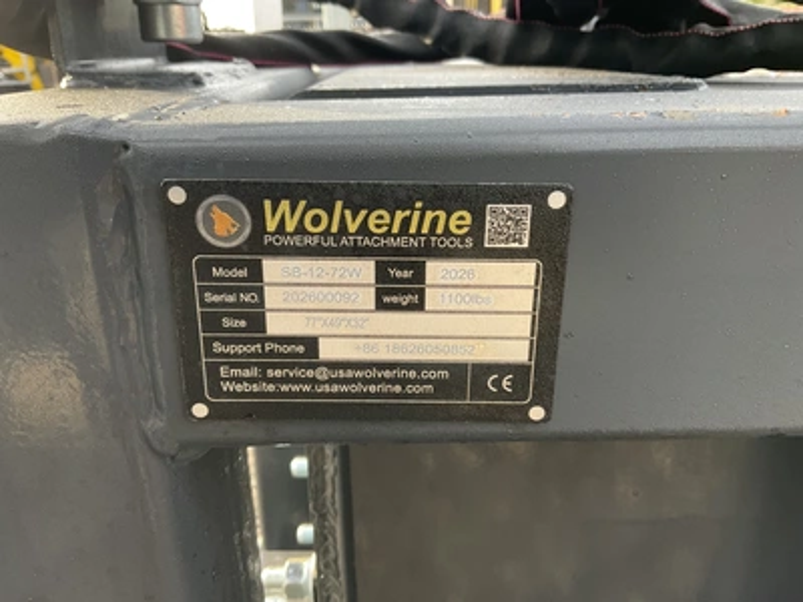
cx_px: 402
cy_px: 301
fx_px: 673
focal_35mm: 29
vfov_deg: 48.2
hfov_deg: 61.7
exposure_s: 1/122
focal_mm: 3
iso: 64
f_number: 1.8
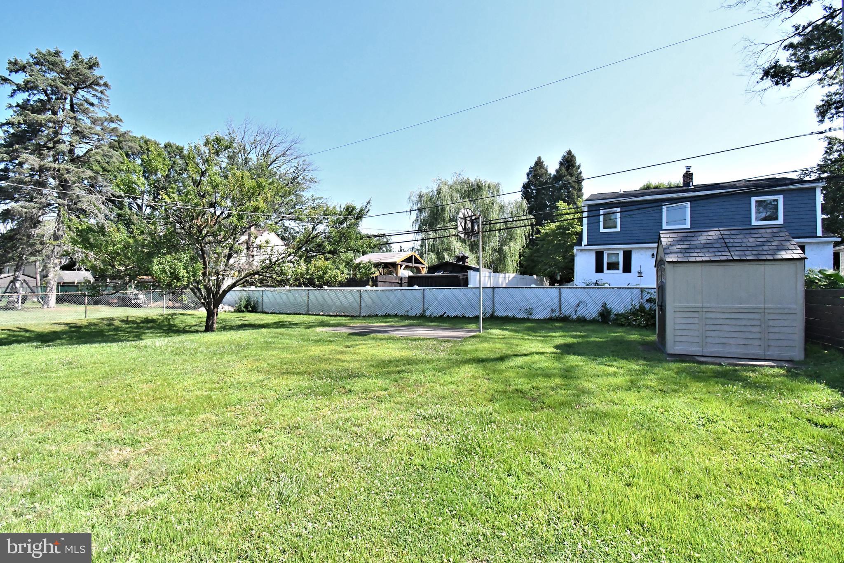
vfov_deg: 73.7
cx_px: 422
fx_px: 375
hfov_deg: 96.7
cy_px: 282
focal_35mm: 16
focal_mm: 11
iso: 6400
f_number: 8
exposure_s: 1/6400
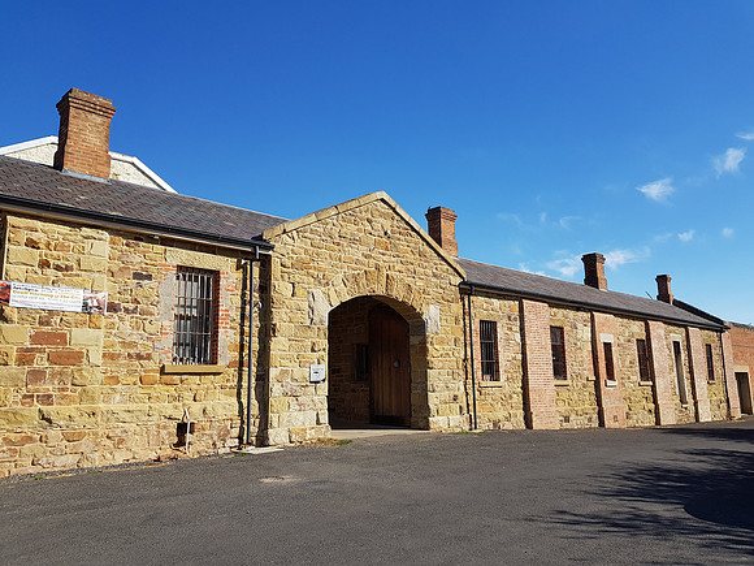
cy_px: 283
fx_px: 566
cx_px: 377
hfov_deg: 67.3
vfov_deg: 53.1
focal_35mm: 26
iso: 40
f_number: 1.7
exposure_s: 1/2056
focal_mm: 4.2
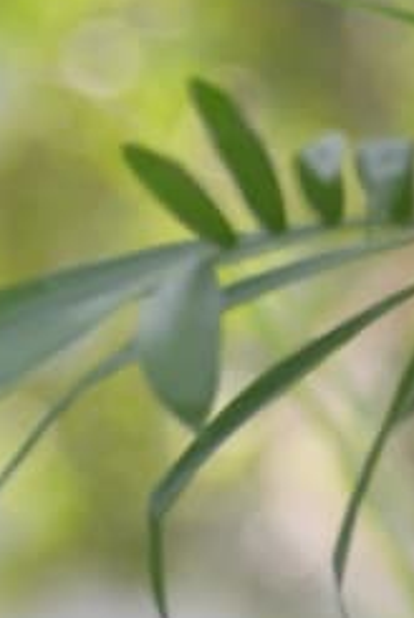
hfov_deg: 1.6
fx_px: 15136
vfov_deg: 2.3
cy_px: 2076
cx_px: -366
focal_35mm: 880
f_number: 4
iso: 280
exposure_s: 1/320
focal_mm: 120
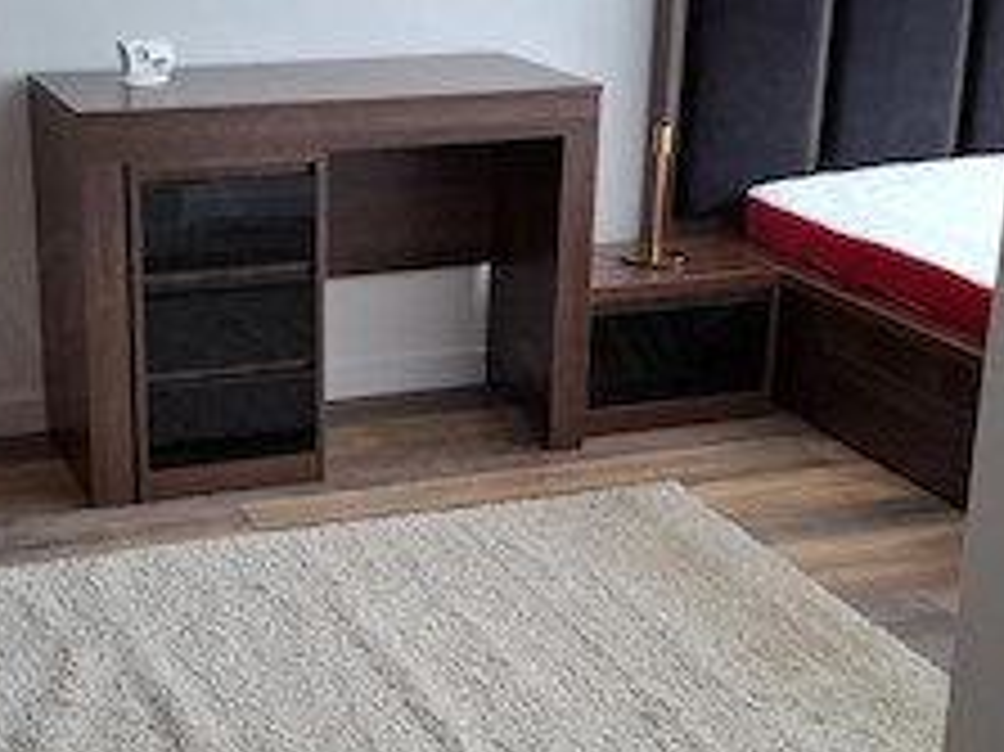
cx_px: 351
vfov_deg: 23.6
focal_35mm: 62
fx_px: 1797
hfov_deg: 31.0
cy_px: 360
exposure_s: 1/60
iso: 160
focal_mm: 5.54
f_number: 1.8
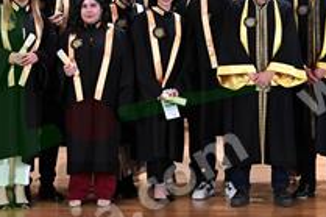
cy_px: 47
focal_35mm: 114
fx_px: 1031
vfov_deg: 12.0
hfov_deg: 17.7
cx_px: 284
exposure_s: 1/60
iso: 2500
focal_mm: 31
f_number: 4.5
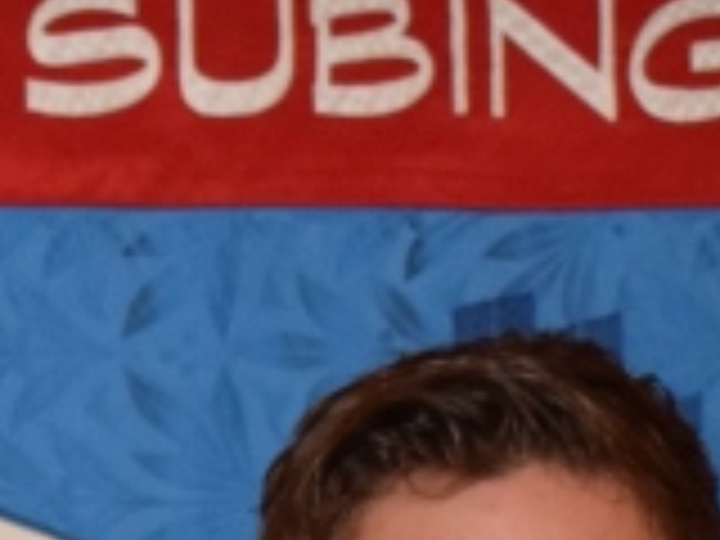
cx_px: -184
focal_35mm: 203
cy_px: 1141
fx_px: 4222
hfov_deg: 9.6
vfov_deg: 7.0
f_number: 3.5
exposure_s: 1/60
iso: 2800
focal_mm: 22
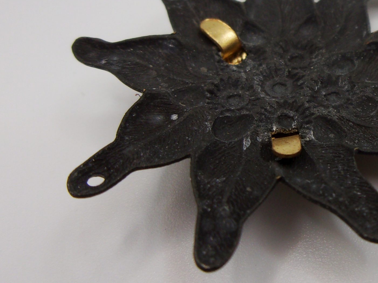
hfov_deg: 35.5
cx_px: 332
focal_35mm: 51
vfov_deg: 28.5
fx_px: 557
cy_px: 117
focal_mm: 5.1
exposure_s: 1/140
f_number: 3.9
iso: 80
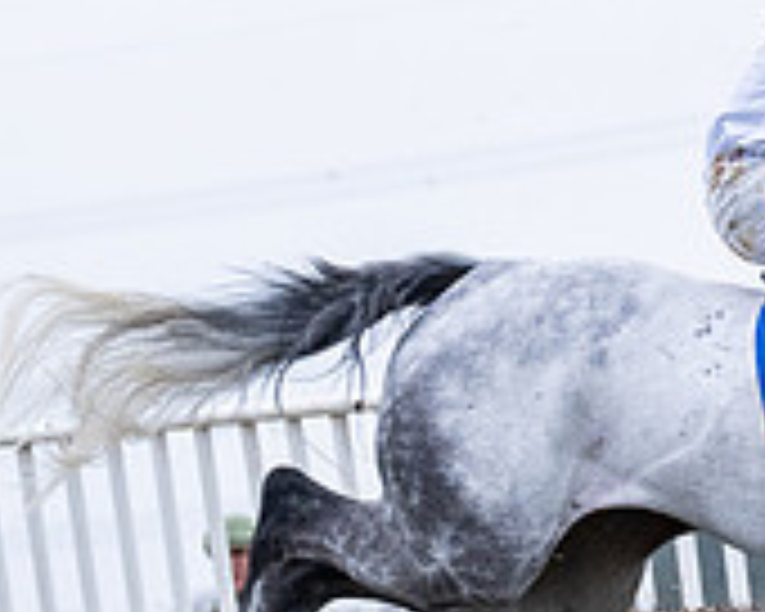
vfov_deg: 3.9
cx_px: 1108
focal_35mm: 399
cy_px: 716
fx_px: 9034
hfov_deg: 4.8
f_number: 3.5
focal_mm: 79
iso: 1250
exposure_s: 1/1600
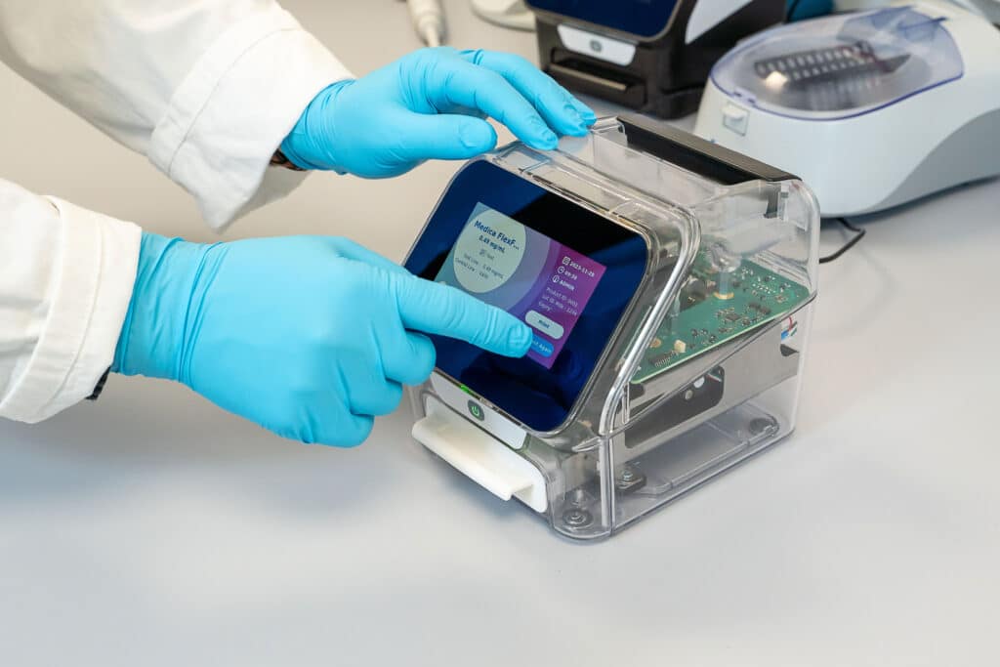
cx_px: 500
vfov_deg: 25.1
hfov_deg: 36.9
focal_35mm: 54
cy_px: 334
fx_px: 1500
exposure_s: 1/160
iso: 320
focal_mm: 36
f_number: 5.6
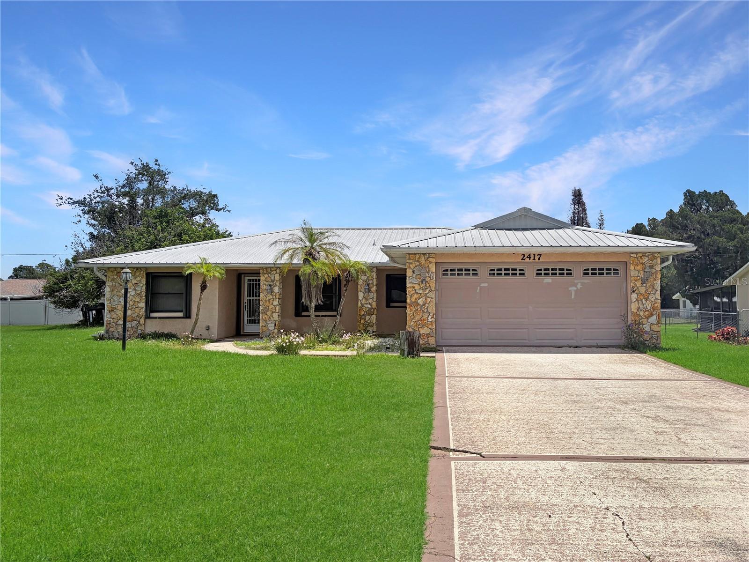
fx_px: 563
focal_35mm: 26
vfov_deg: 53.1
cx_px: 374
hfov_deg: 67.3
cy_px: 281
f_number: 1.6
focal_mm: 5.96
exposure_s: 1/8850
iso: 50
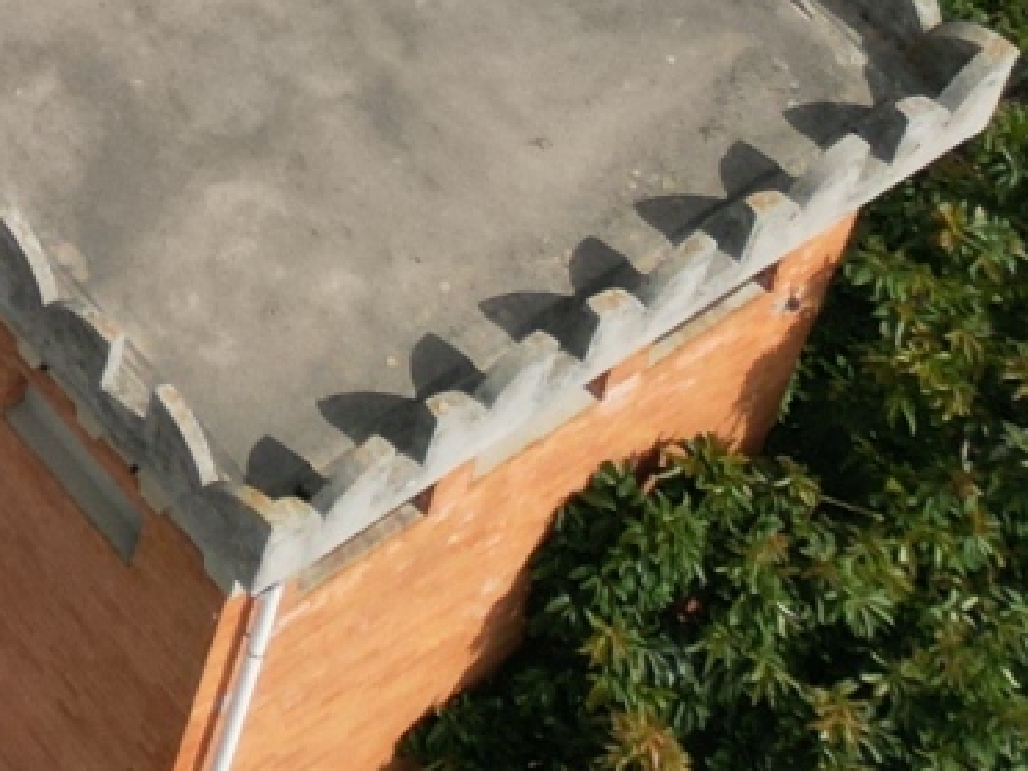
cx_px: -1257
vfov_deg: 7.6
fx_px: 4900
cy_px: -1716
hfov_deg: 10.6
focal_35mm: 165
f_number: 1.7
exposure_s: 1/5000
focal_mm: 6.72
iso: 160
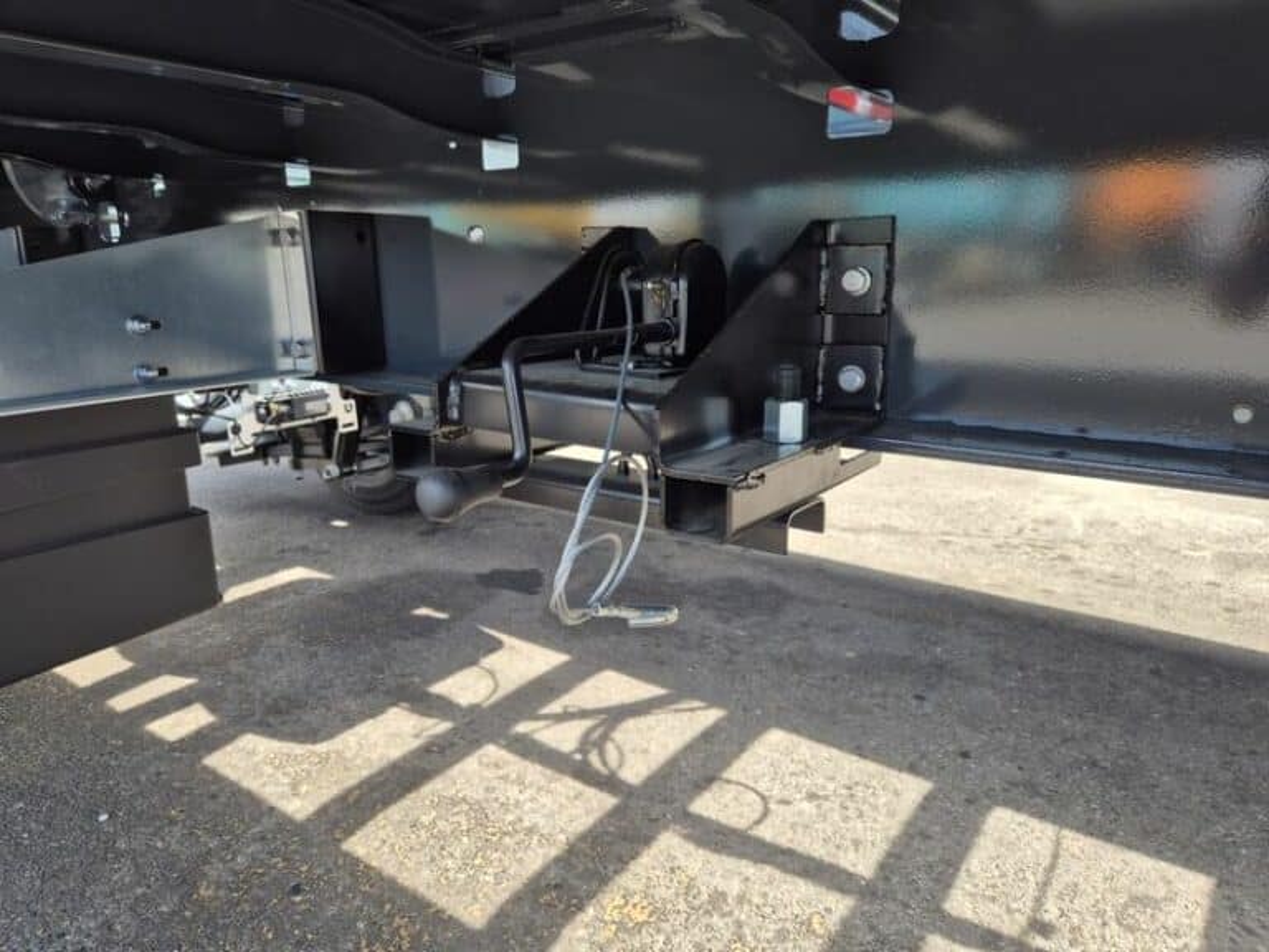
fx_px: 843
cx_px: 634
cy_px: 476
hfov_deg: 73.9
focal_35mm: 23
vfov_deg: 58.9
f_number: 1.8
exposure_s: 1/253
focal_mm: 5.4
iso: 25
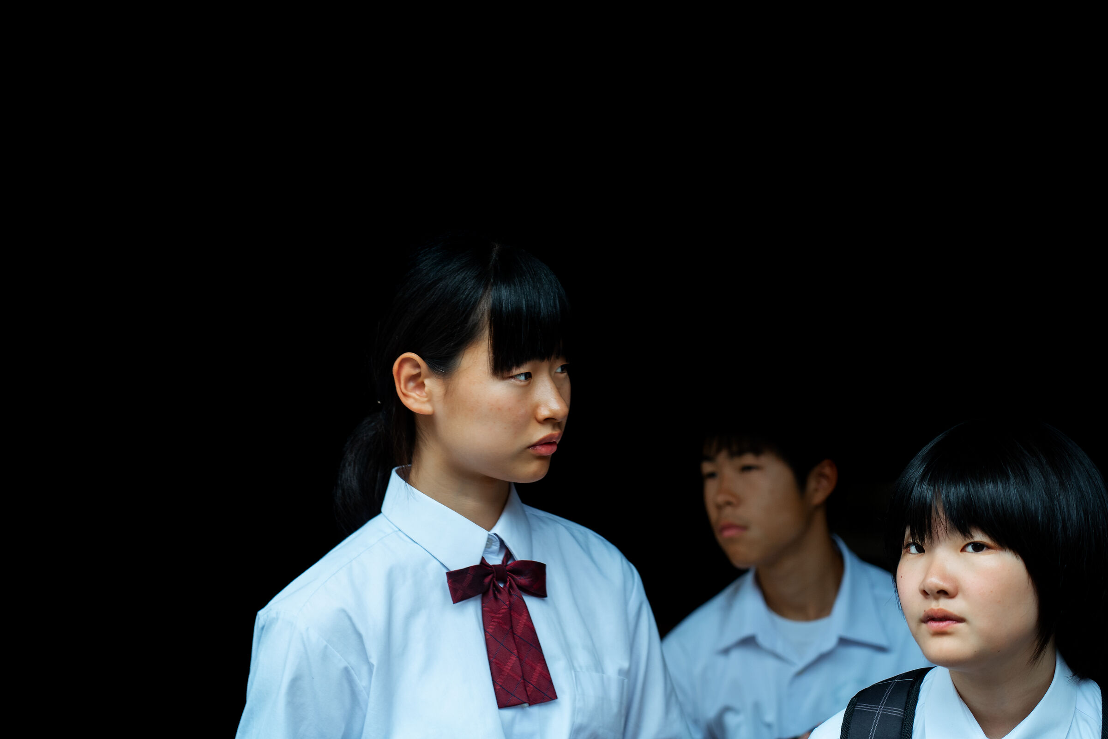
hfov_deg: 19.5
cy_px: 370
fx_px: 3231
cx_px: 554
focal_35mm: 105
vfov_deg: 13.0
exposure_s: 1/250
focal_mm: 105
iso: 800
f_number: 4
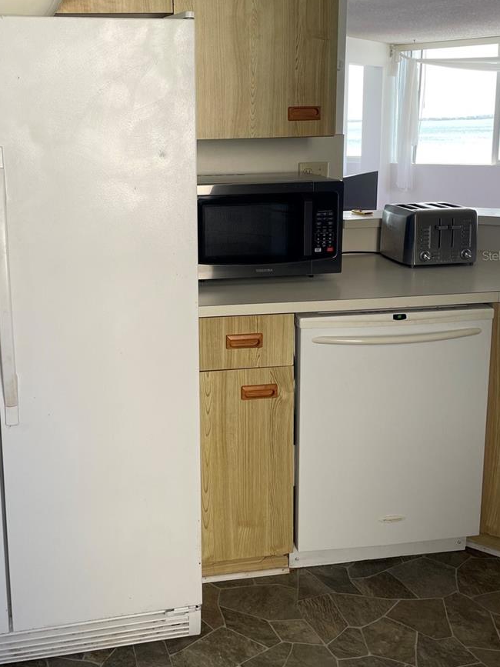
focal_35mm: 36
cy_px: 255
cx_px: 191
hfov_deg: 39.4
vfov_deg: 50.9
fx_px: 693
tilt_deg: -9.2
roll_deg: +1.5
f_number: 1.6
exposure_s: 1/138
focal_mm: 4.2
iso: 32
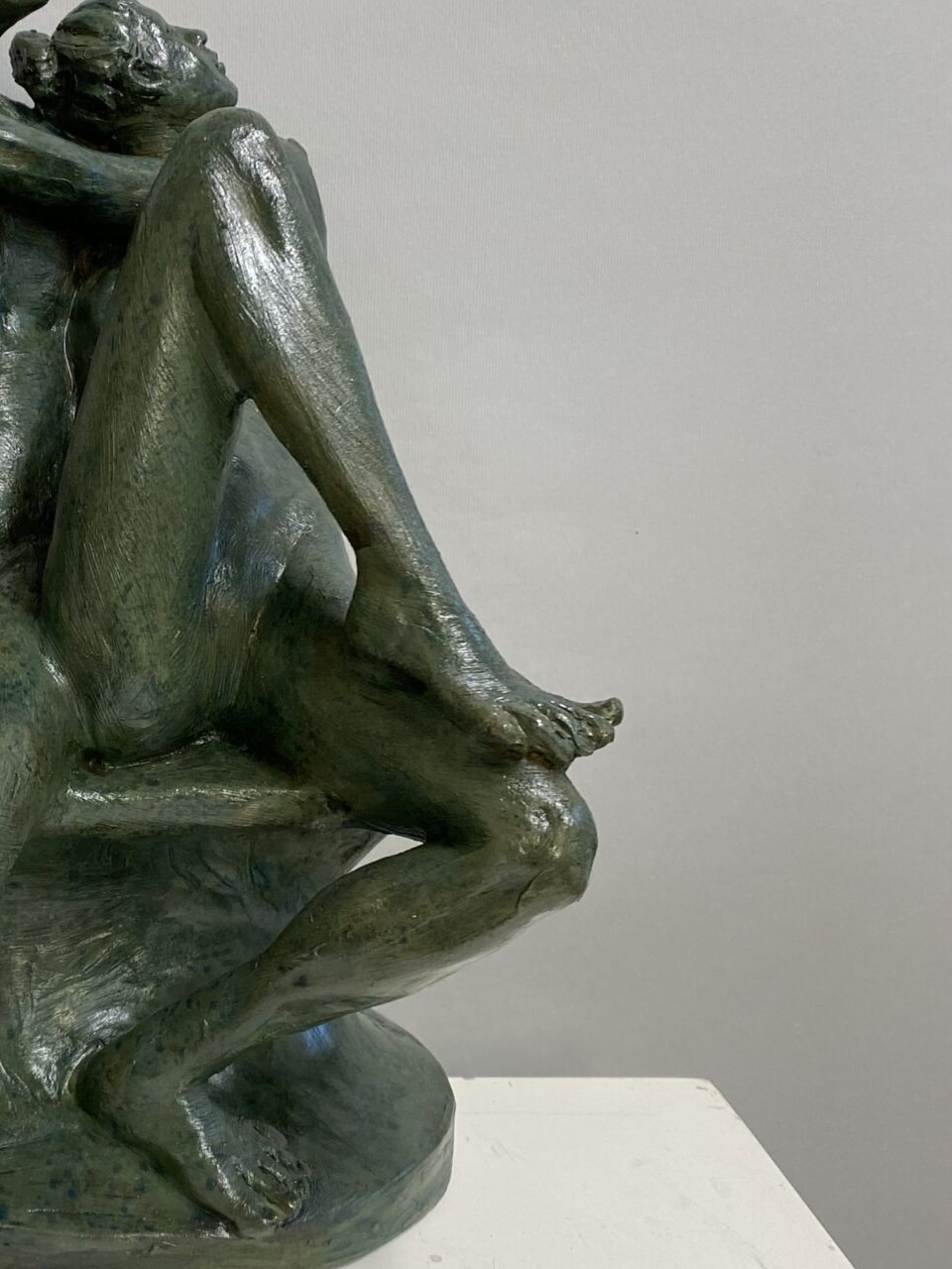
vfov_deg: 36.8
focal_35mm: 52
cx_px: 62
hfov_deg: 26.9
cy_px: 557
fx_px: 1907
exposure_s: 1/100
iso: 100
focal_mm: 4.25
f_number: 1.8
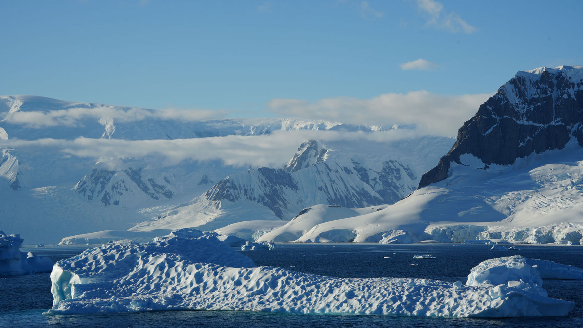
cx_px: 292
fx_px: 1824
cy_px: 158
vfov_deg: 10.3
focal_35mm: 118
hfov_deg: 18.2
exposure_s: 1/320
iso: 100
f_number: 11
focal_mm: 112
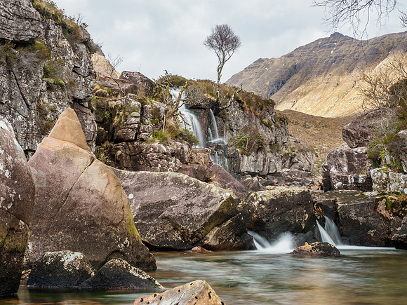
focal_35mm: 68
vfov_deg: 21.6
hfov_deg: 28.6
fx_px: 800
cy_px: 152
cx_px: 204
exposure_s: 3.2
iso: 200
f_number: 7.1
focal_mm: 34
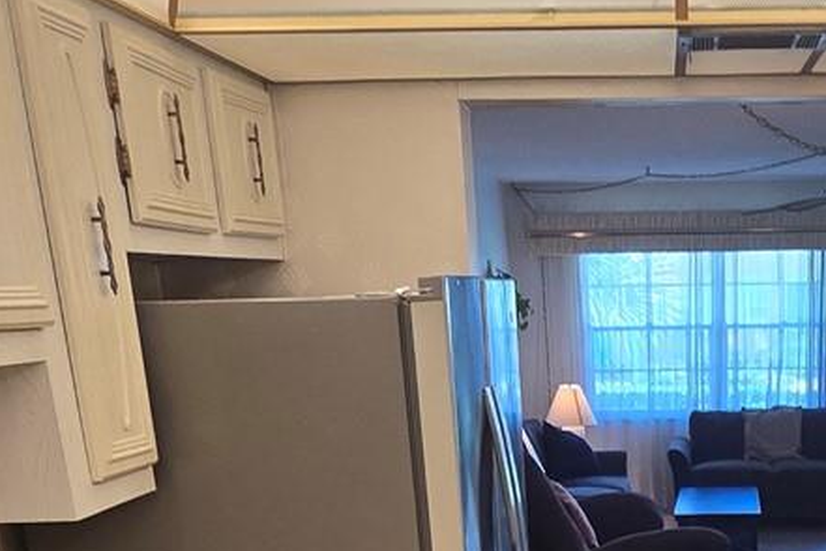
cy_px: 727
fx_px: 1124
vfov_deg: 24.0
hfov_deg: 38.5
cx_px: 682
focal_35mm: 49
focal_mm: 2.2
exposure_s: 1/60
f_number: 2.2
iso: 100
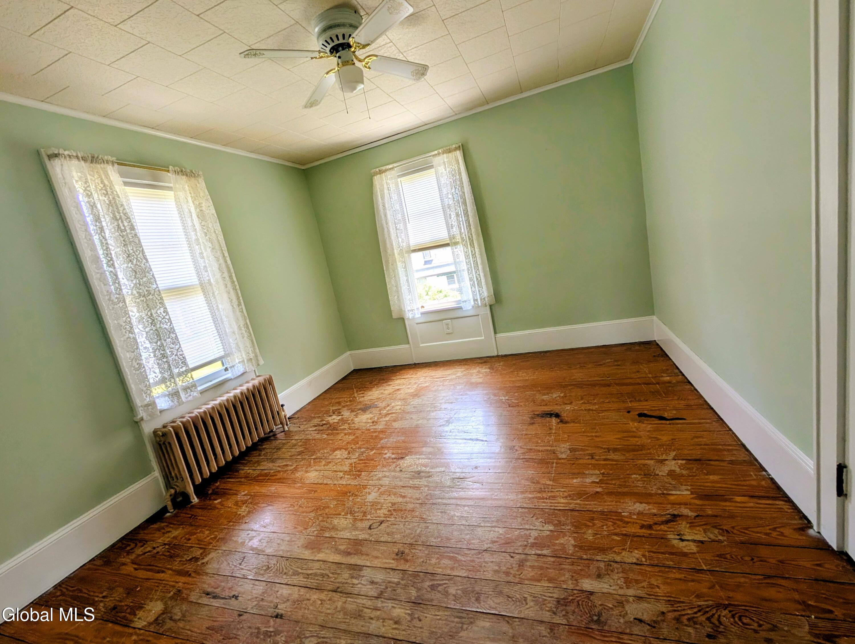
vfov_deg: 94.6
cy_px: 322
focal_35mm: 12
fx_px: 297
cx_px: 428
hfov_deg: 110.5
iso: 55
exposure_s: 1/272
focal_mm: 2.02
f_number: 1.7
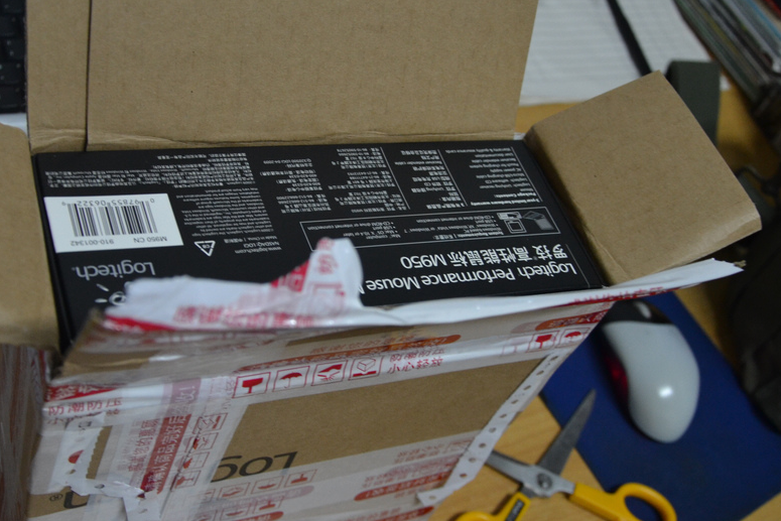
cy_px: 225
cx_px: 352
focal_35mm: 49
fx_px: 1058
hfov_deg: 40.5
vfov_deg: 27.6
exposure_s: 1/15
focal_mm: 21
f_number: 3.8
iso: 800
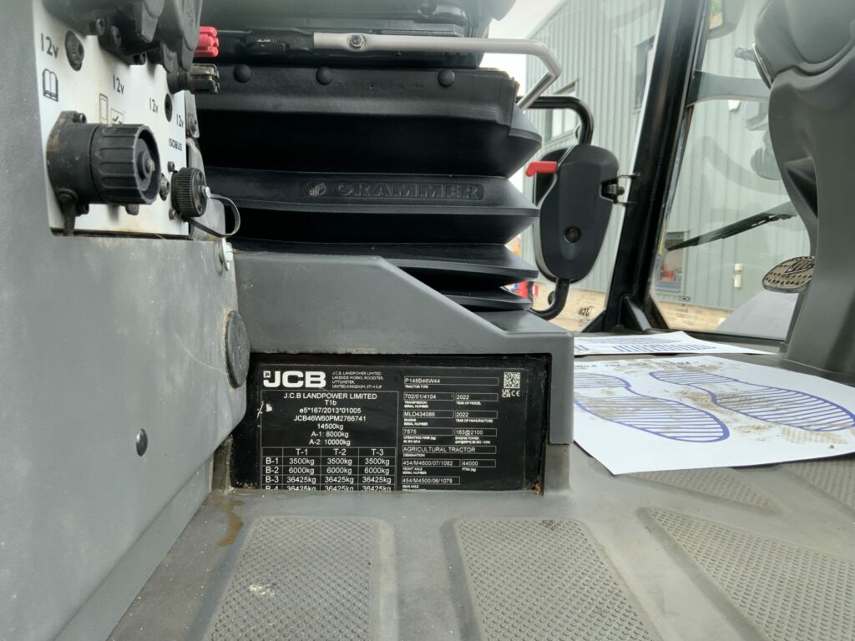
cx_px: 428
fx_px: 716
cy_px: 320
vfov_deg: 48.2
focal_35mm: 29
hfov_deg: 61.7
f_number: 1.8
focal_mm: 3
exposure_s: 1/122
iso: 40
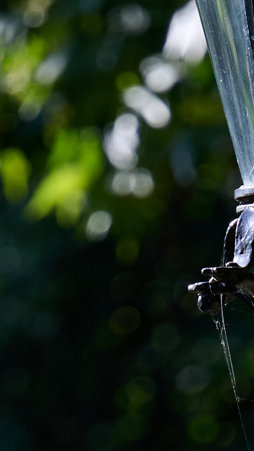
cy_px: 832
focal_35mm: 1286
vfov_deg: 1.7
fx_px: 15403
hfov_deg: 0.9
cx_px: 384
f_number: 2.8
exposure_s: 1/1600
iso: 250
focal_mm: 160
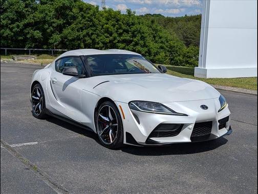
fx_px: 365
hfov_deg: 38.9
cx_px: 129
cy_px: 97
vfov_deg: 29.7
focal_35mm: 49
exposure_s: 1/3333
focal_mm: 6.9
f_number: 1.68
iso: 20
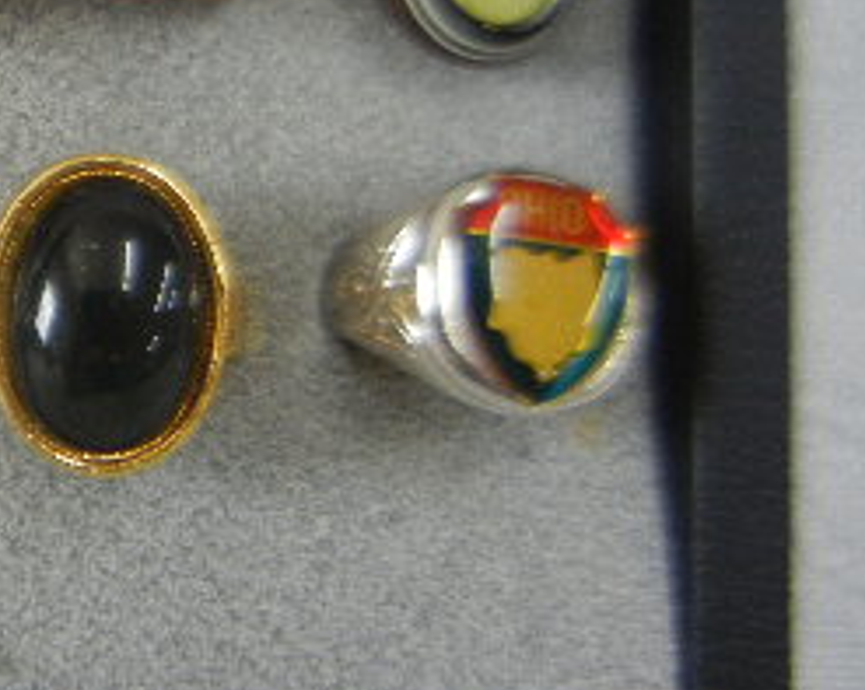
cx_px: -228
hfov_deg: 22.7
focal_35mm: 76
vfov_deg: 19.8
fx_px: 1943
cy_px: 70
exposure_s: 1/31
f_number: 3.5
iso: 215
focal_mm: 5.4
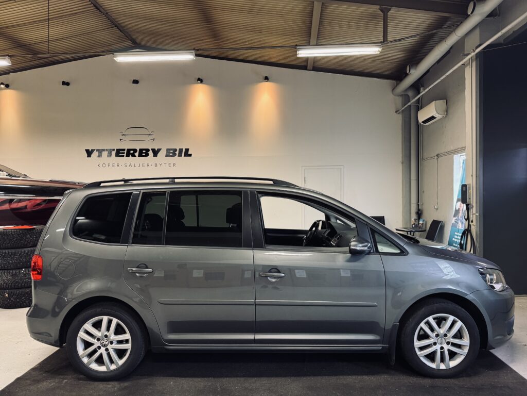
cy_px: 198
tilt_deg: -0.1
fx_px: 365
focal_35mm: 24
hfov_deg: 71.6
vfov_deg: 56.8
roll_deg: +1.0
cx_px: 264
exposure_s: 1/50
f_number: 1.78
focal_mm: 6.76
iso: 250
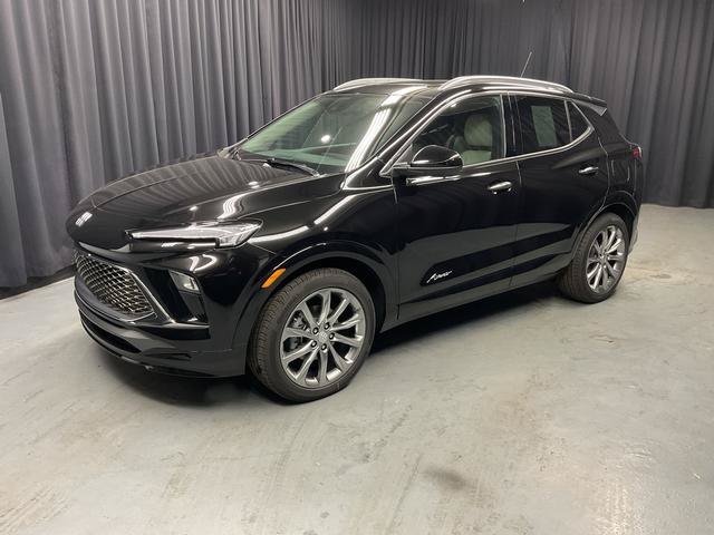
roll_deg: -1.8
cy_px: 268
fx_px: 598
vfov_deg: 48.2
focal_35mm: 29
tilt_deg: -16.4
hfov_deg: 61.7
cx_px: 357
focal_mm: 3
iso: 100
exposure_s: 1/60
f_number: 1.8
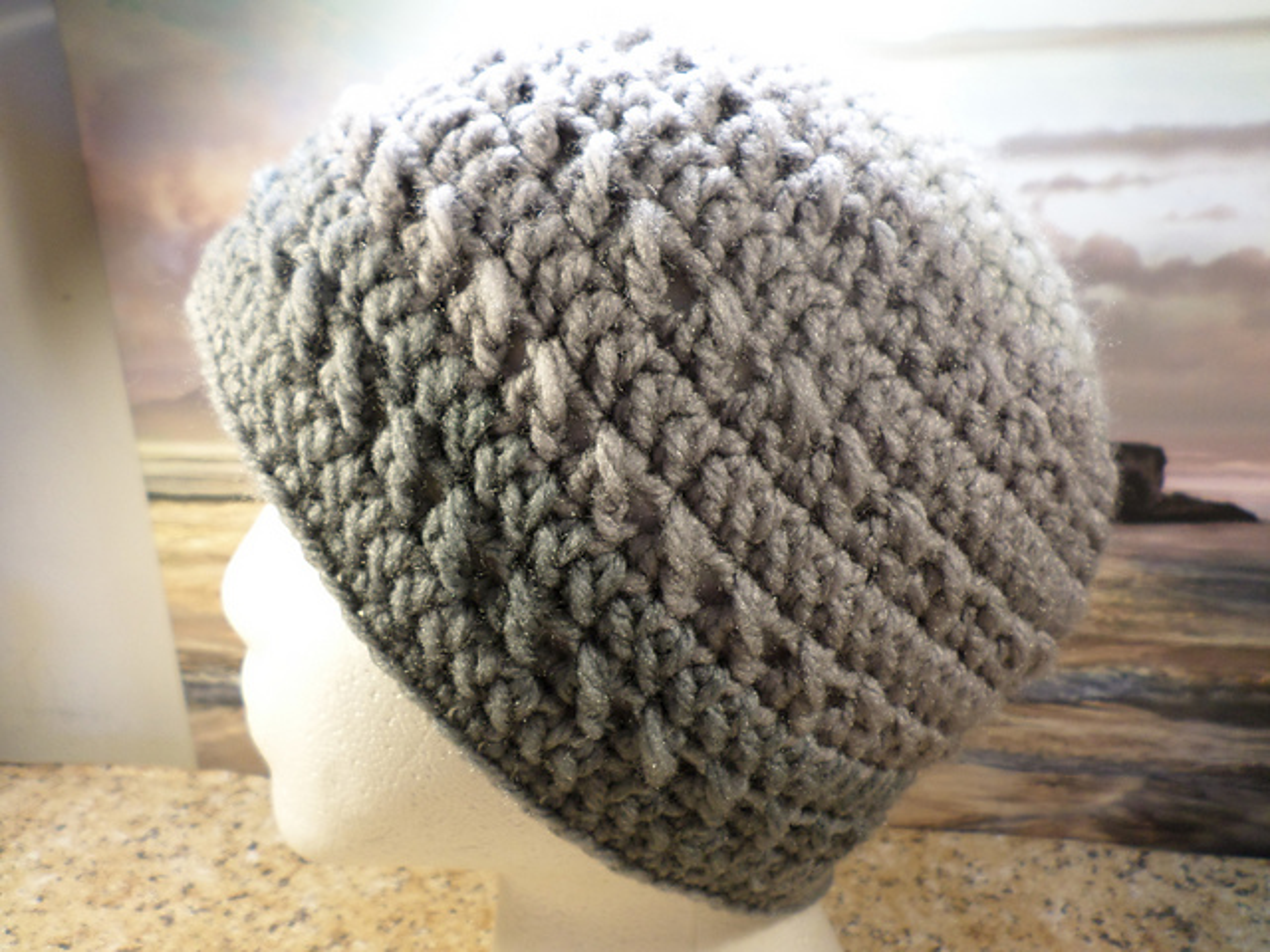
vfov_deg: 54.9
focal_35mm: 25
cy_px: 476
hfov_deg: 69.4
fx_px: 917
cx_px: 635
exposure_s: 1/30
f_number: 2.5
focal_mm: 4.5
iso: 100
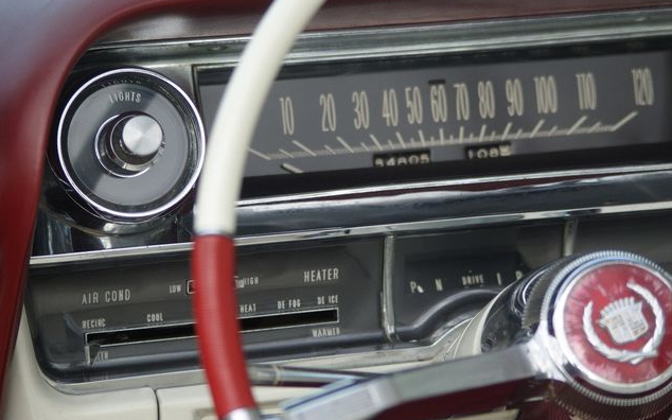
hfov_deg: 15.0
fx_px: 2545
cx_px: 336
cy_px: 199
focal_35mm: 139
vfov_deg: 9.4
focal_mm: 90
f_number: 4.5
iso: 100
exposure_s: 1/160
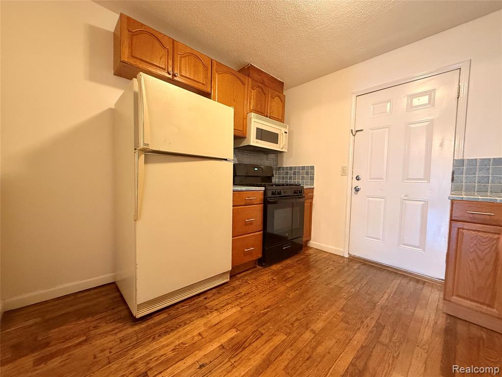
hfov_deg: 102.1
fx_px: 203
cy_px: 188
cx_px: 251
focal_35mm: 14
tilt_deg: -2.5
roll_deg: -2.0
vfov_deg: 85.7
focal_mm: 2.22
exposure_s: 1/60
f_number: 2.2
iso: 500
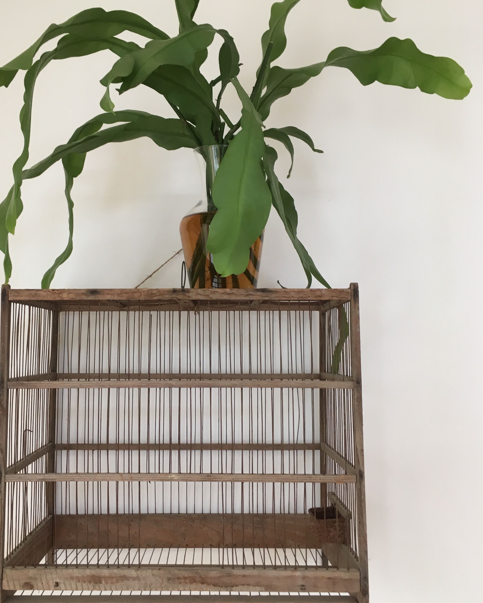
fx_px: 661
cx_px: 194
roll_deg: +1.3
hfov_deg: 40.0
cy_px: 289
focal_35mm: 37
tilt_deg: +7.4
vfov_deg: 49.1
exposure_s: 1/33
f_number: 2.2
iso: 64
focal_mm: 4.15
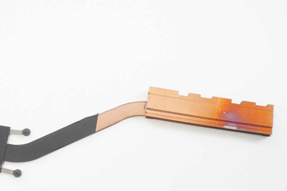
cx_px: 83
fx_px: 494
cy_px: 143
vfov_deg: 21.7
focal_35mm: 62
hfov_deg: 32.0
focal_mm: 24
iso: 4000
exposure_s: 1/125
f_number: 5.6
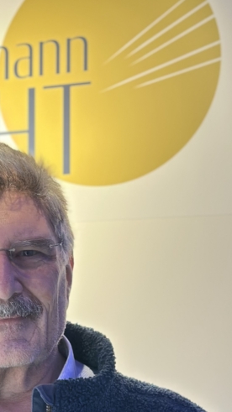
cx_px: 9
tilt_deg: +0.8
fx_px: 1127
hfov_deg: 11.7
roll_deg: -0.6
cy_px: 306
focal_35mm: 103
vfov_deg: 20.6
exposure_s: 1/118
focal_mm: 6.86
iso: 80
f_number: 1.78
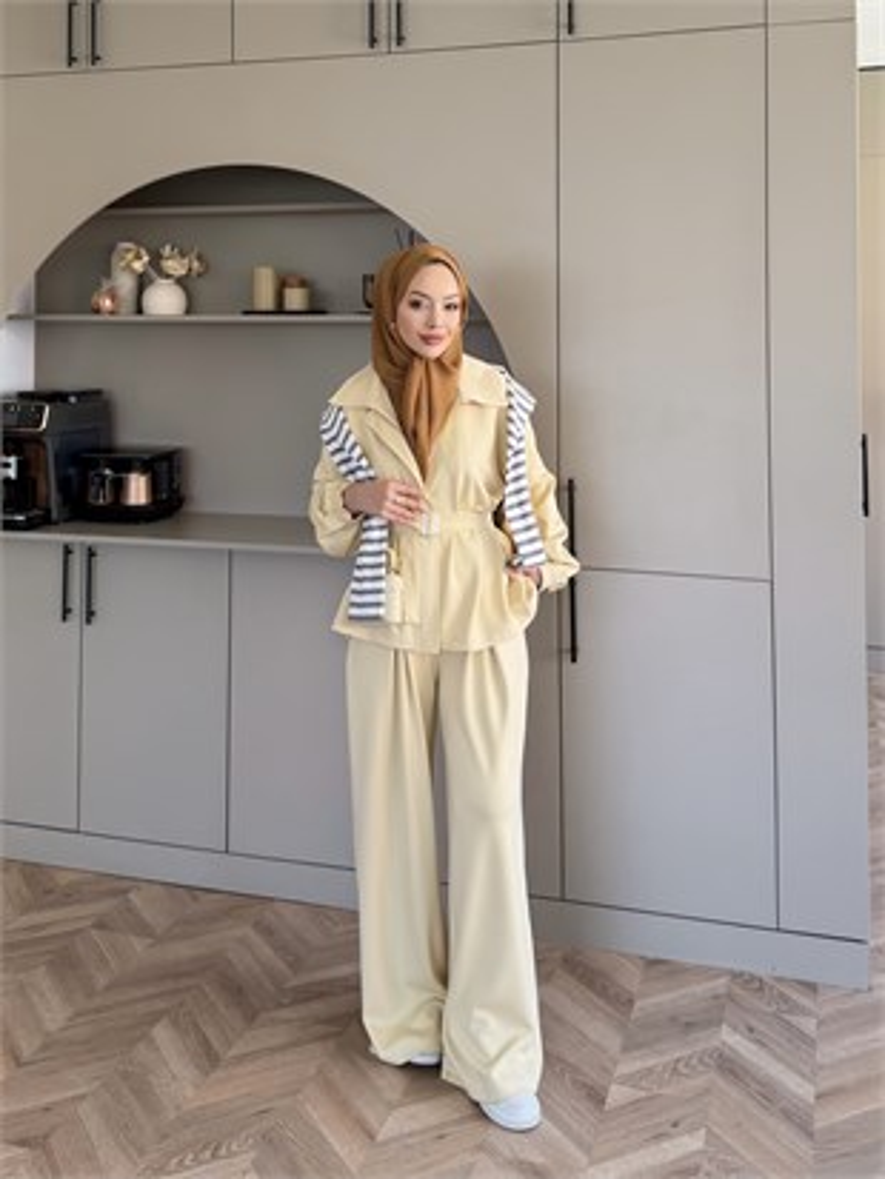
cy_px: 590
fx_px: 818
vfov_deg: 71.6
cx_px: 442
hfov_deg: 56.8
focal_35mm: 24
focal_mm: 6.76
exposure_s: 1/121
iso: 100
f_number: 1.78
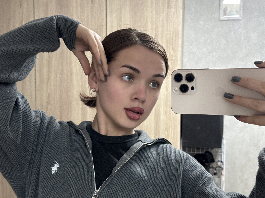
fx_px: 367
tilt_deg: -2.3
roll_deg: +0.1
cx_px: 132
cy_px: 99
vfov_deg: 30.3
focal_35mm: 48
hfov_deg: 39.7
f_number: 1.78
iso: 320
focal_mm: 6.76
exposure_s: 1/33
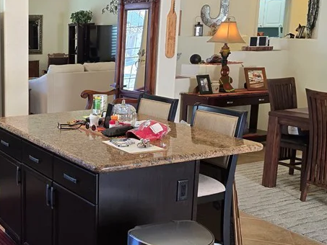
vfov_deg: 28.0
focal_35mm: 52
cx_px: 4
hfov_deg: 33.8
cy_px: 123
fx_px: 491
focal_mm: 6.3
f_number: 1.7
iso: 250
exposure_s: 1/120
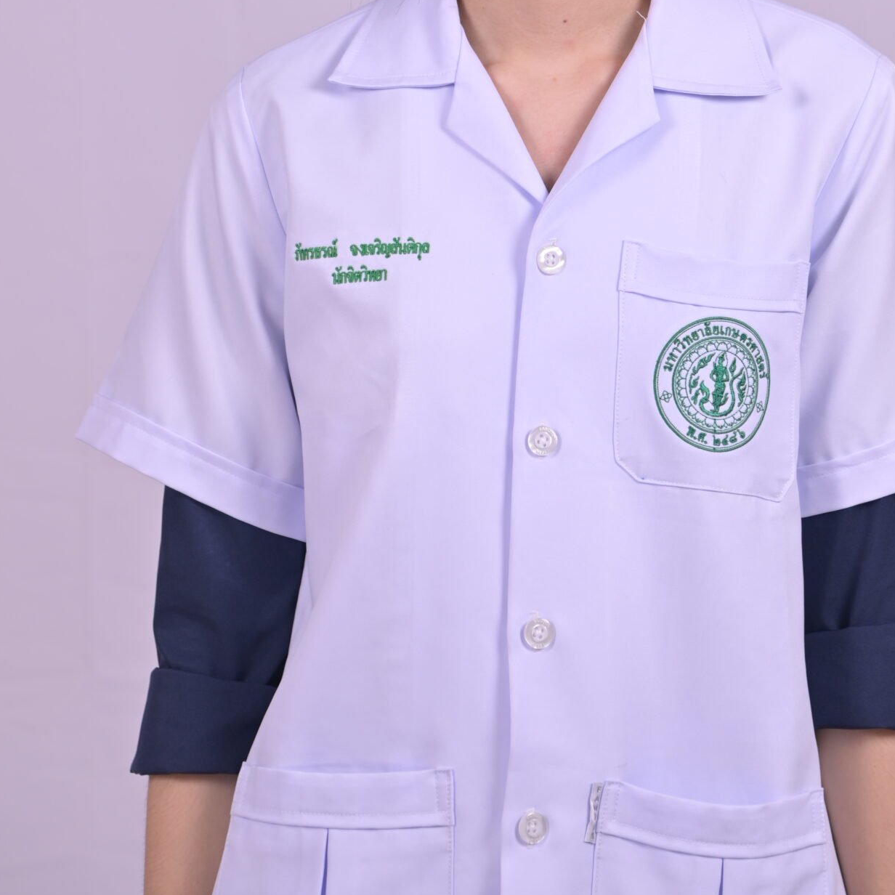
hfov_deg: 11.6
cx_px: 552
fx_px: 4388
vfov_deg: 11.5
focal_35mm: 150
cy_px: 26
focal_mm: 85
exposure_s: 1/100
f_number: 4.5
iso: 100
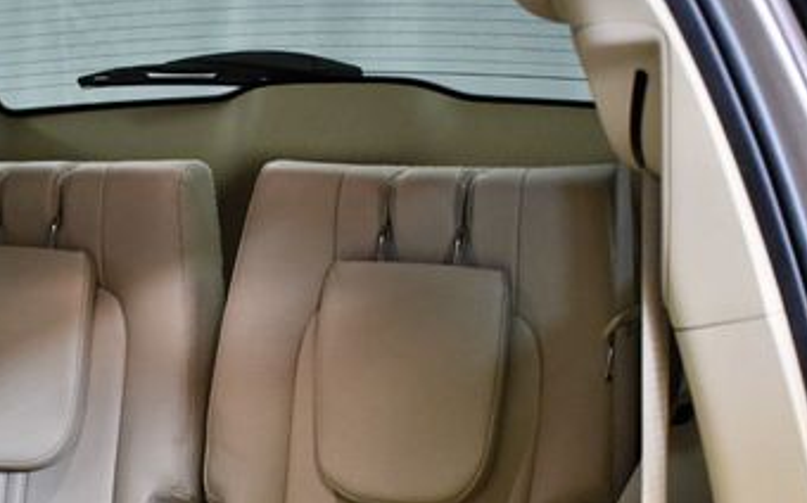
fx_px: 1560
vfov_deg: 18.0
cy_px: 446
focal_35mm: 71
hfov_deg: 28.6
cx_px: 209
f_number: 4
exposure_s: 1/100
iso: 3200
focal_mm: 25
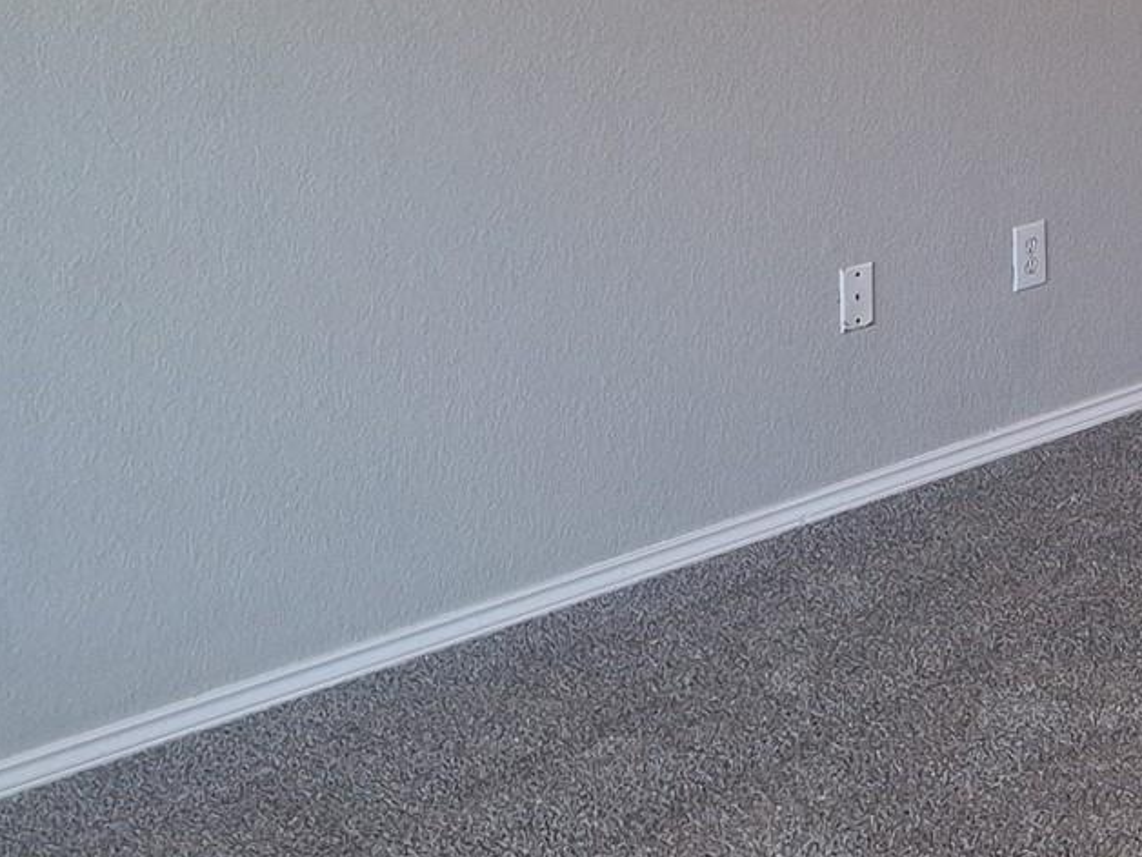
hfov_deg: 22.8
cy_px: -189
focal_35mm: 75
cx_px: 1535
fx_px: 2474
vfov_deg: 18.5
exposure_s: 1/40
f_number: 1.8
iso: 160
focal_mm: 5.54
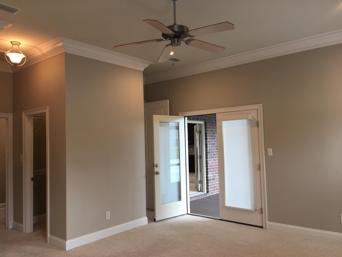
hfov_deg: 61.7
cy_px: 128
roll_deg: +1.3
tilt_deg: +3.7
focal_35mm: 29
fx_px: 287
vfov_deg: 48.2
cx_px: 171
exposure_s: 1/30
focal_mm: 4.15
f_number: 2.2
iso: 25
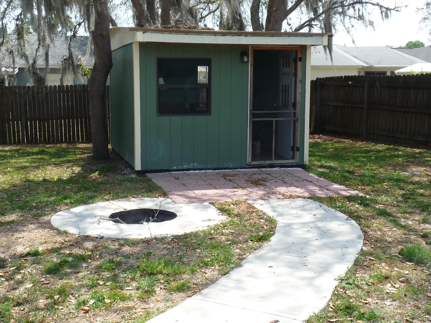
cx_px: 216
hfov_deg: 42.1
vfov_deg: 32.2
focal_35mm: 45
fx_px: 560
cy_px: 162
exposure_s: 1/250
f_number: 5
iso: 100
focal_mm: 4.8
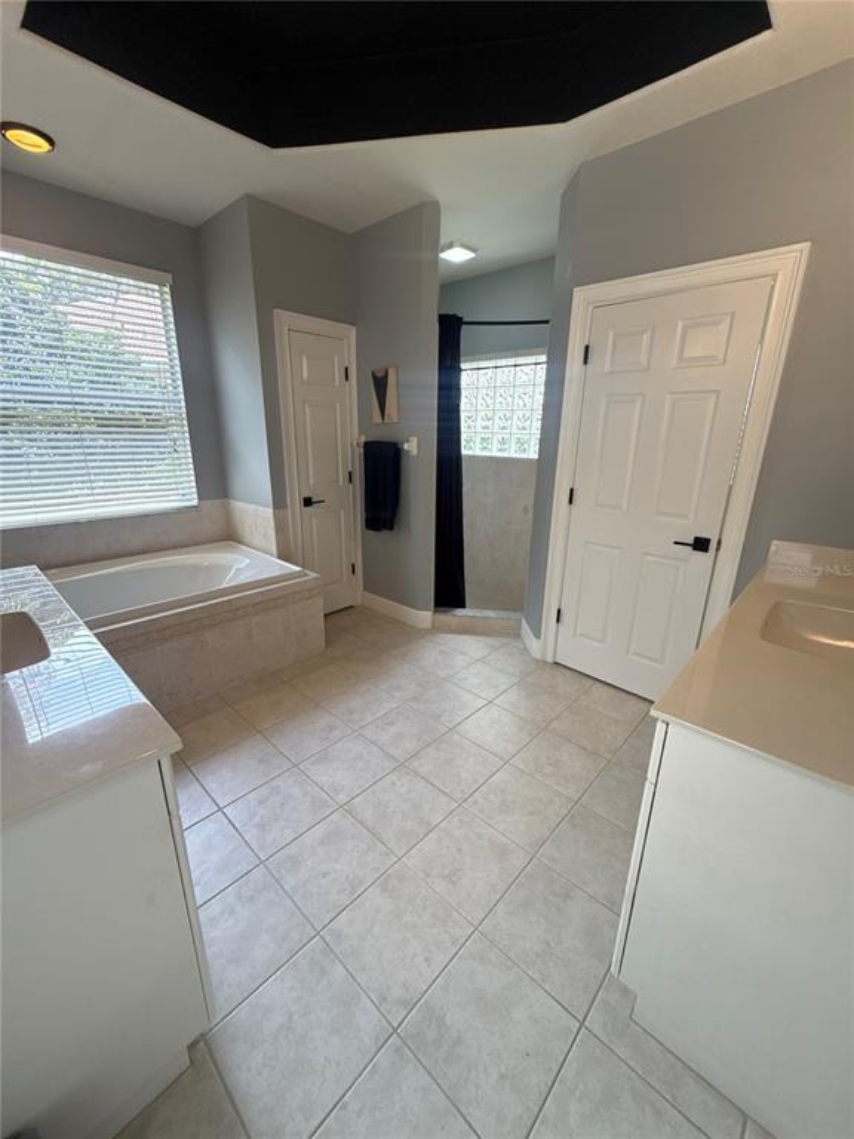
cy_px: 570
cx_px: 427
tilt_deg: -16.5
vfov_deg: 102.1
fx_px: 461
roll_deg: -0.7
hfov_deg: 85.7
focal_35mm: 14
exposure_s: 1/99
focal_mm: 2.22
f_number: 2.2
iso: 100
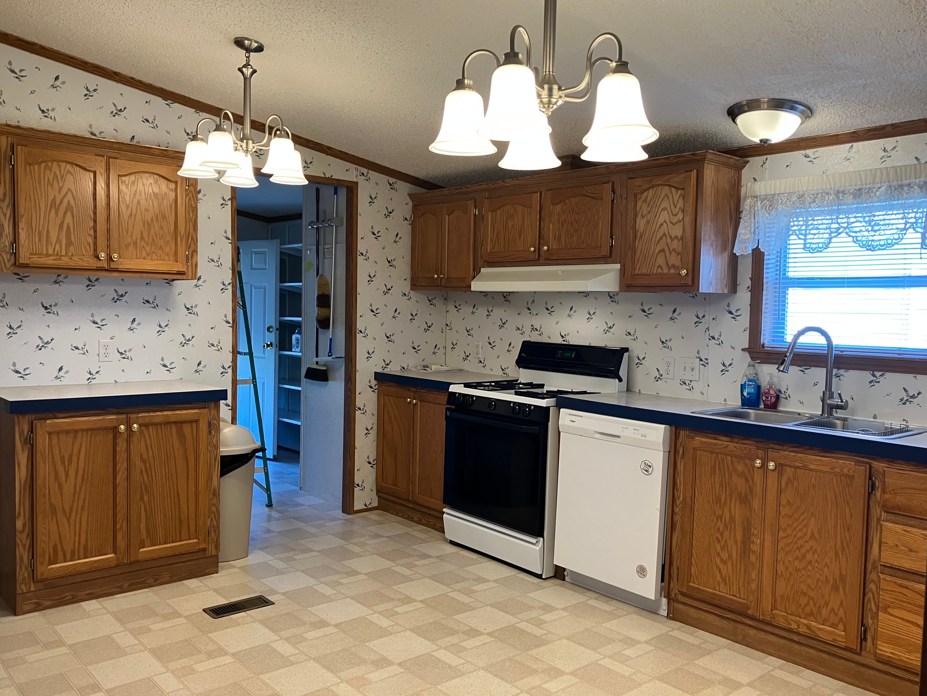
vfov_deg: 49.7
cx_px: 464
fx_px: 750
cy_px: 348
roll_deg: -3.2
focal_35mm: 28
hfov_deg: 63.4
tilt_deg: -3.1
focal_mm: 3.99
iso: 80
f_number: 1.8
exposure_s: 1/60
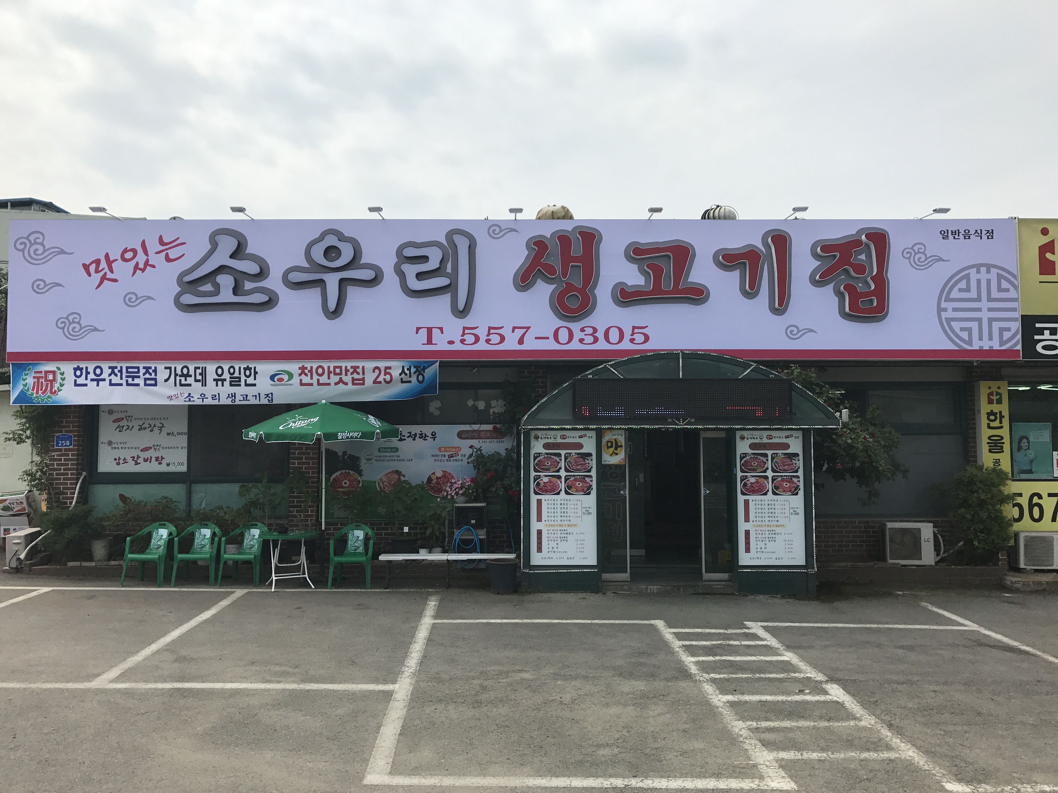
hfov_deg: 63.4
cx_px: 529
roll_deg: +0.2
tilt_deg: +4.7
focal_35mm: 28
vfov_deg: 49.7
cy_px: 396
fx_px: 856
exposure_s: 1/4367
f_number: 1.8
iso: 20
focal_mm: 3.99
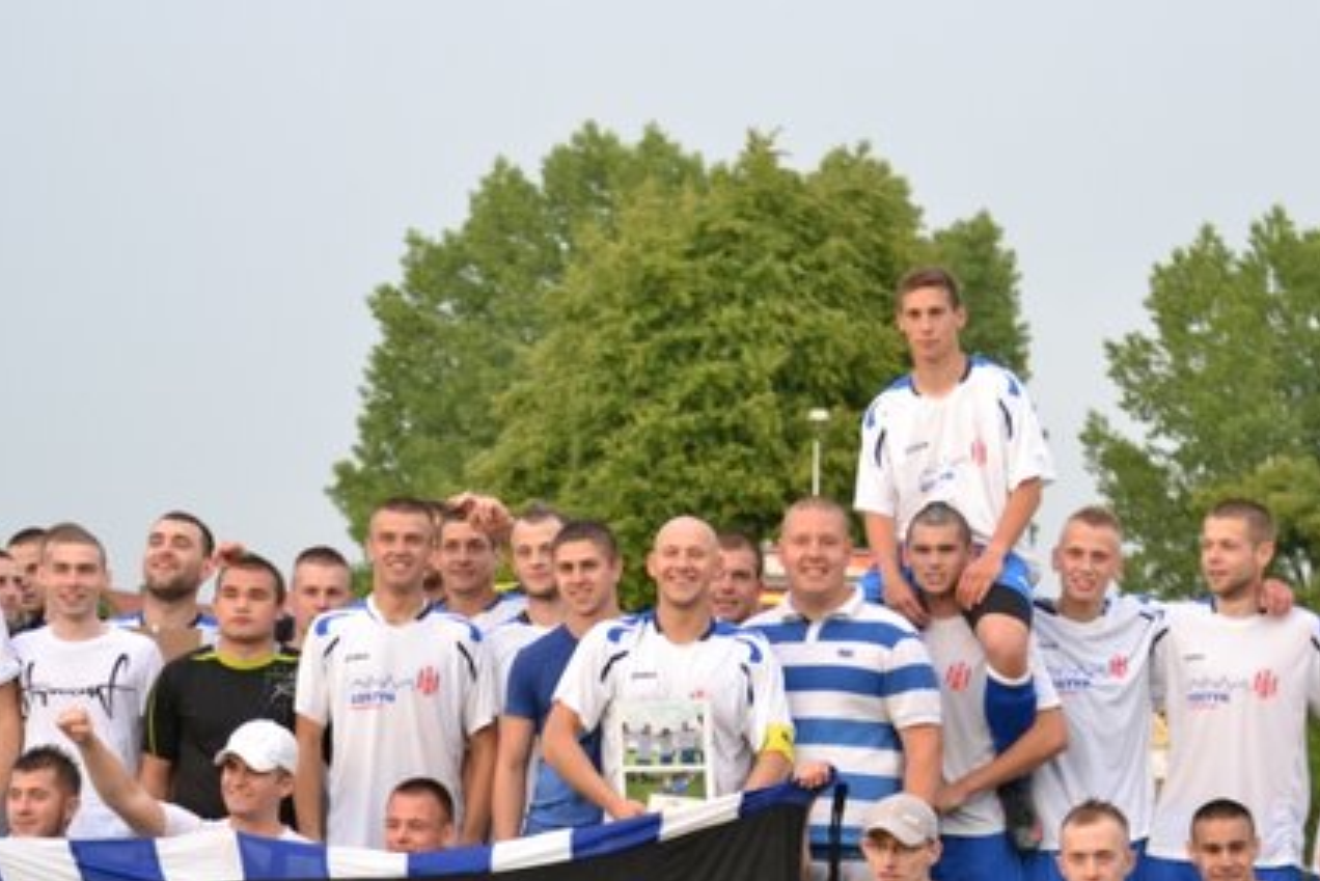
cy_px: 669
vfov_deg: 8.5
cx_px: 560
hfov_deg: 12.8
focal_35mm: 161
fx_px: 5905
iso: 800
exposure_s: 1/250
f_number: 4
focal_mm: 70
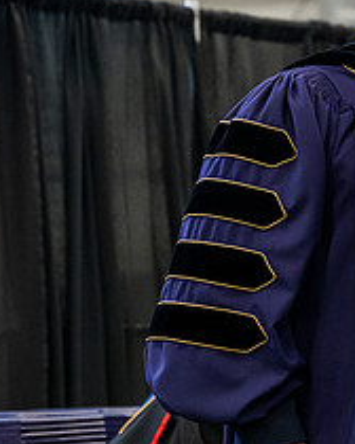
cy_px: 130
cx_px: 446
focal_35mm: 223
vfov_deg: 8.7
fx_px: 2929
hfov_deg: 6.9
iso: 4000
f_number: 4.5
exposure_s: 1/200
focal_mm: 86
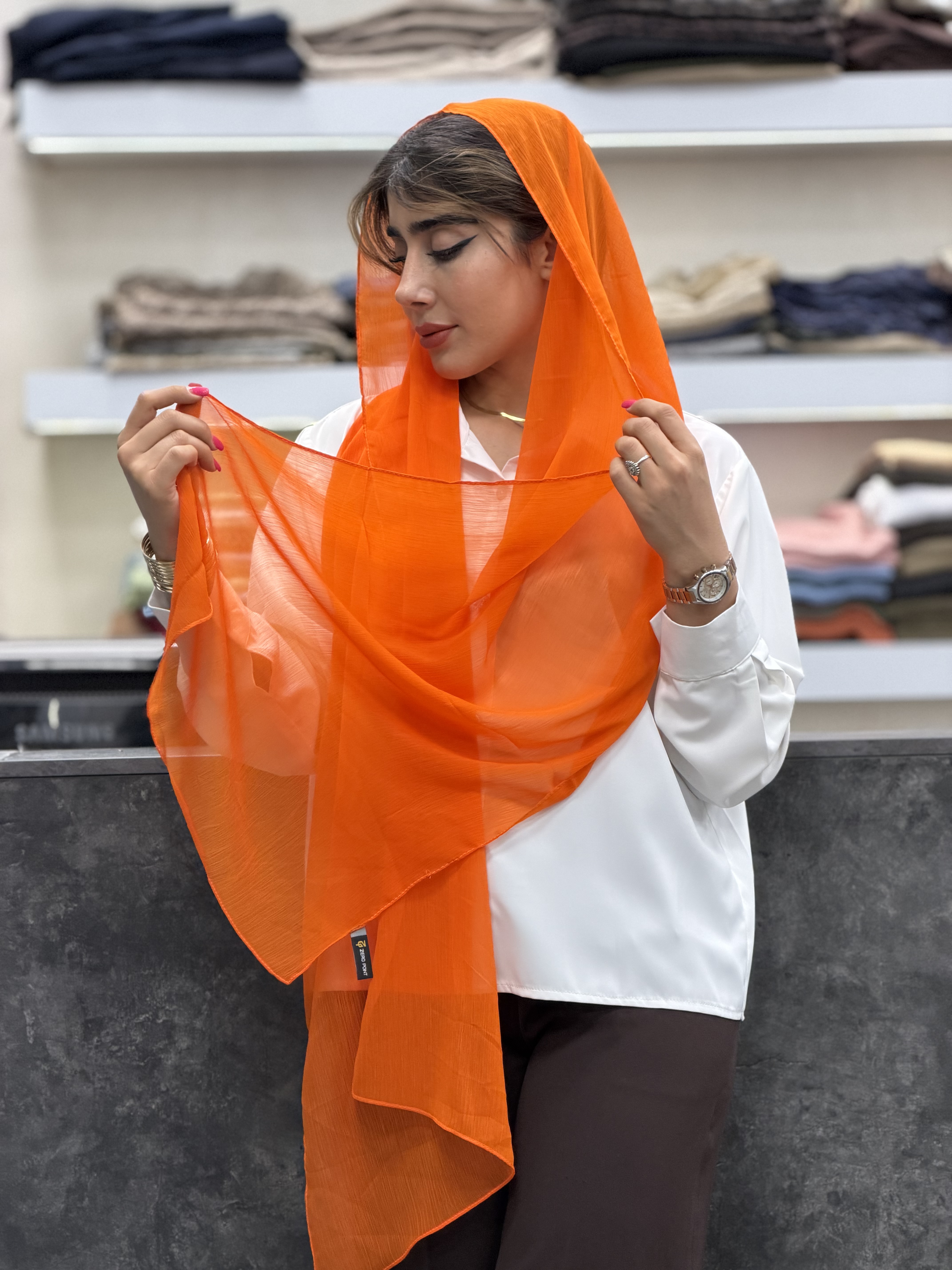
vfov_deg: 19.6
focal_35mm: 100
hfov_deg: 14.8
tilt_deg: -0.8
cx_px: 476
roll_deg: +1.0
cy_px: 635
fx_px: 3667
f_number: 2.8
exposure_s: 1/100
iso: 200
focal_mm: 16.89
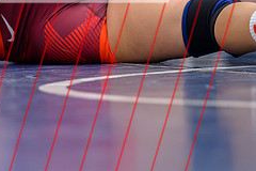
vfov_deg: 2.6
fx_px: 3811
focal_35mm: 536
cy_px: 51
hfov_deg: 3.8
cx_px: -69
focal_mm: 165
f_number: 2.8
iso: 1800
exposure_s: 1/800
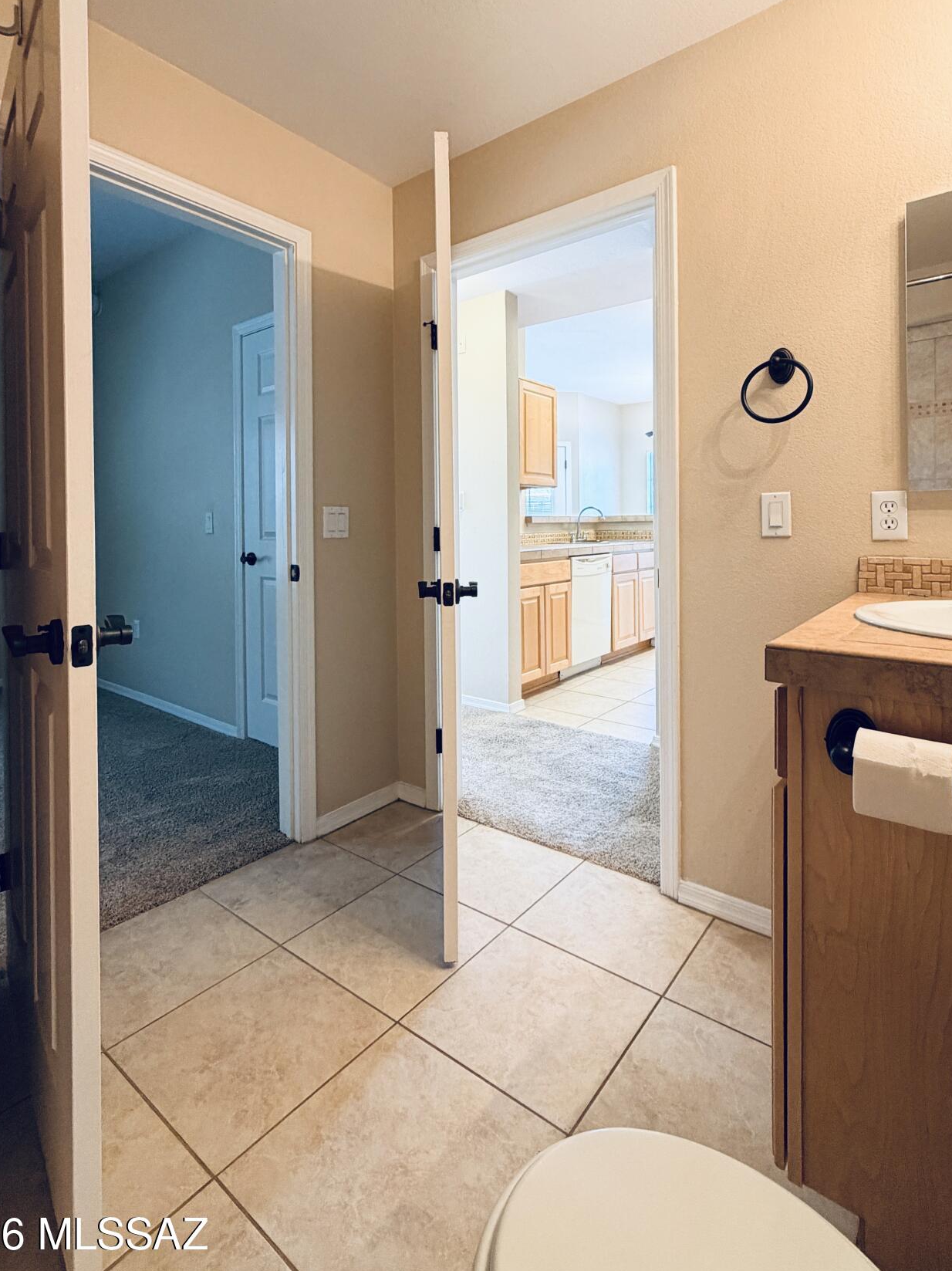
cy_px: 533
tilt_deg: +0.2
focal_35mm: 17
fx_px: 624
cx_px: 471
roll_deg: -1.5
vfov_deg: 90.3
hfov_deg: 74.7
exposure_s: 1/60
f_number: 2.2
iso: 250
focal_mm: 2.22
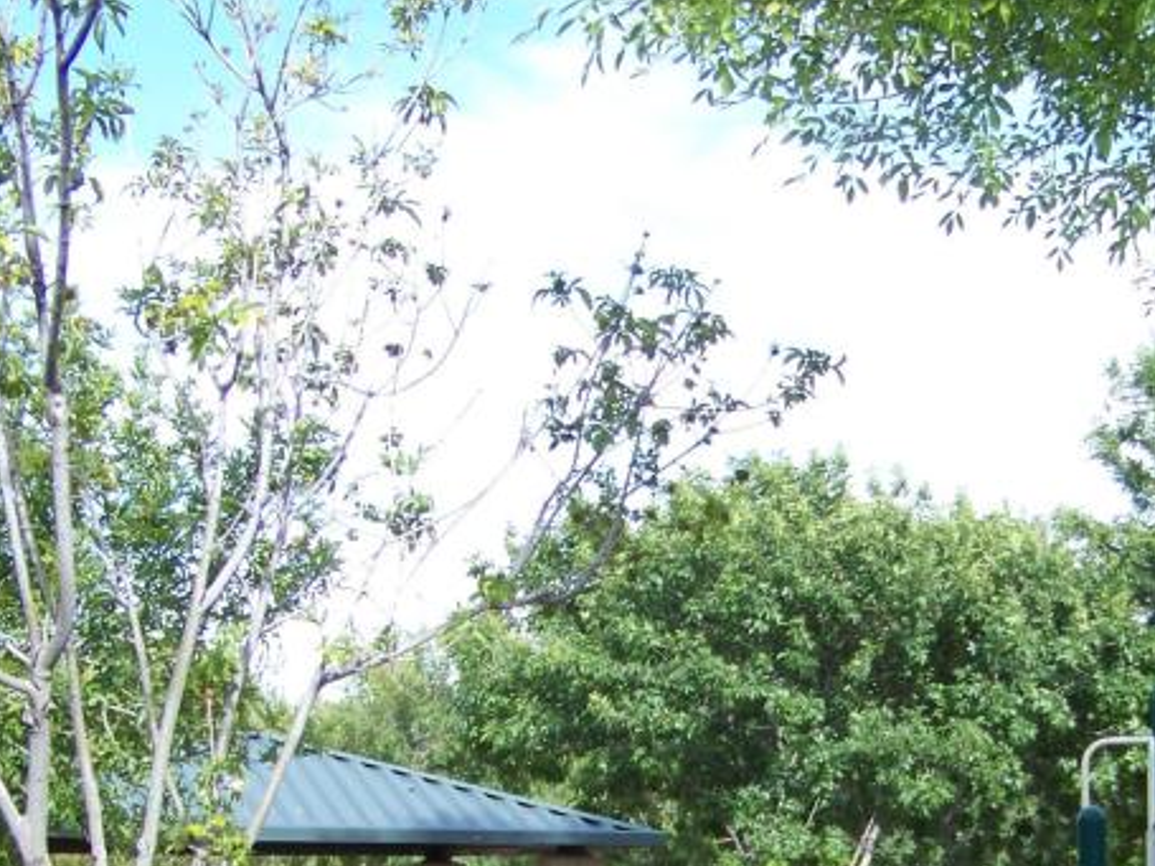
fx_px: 2702
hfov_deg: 23.9
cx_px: 873
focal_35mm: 81
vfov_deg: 17.9
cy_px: 764
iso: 64
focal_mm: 5.85
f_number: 2.8
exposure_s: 1/320
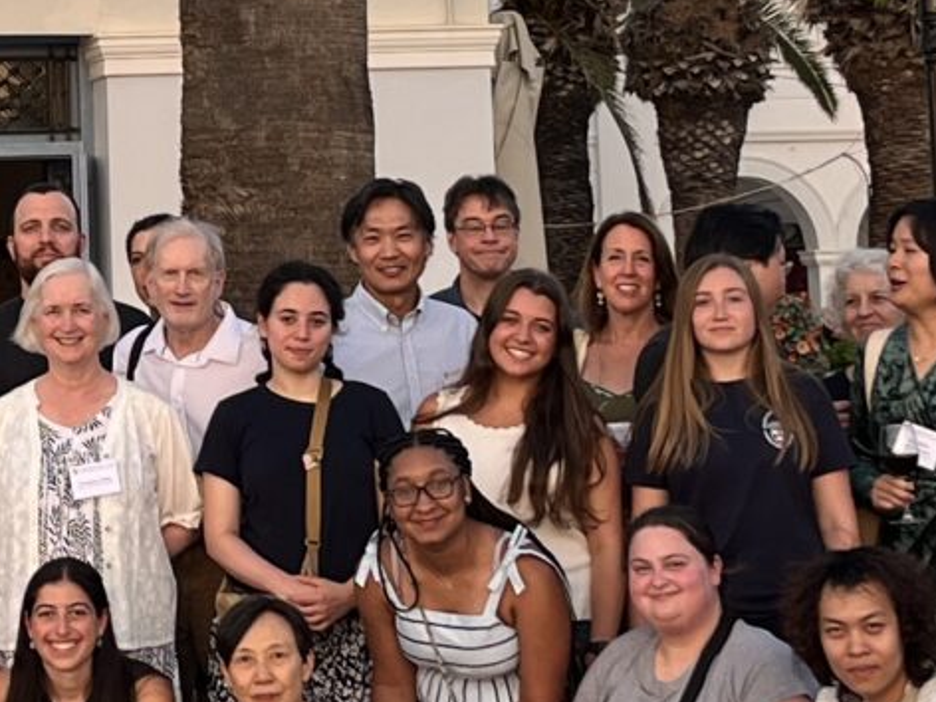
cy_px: -81
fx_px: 3813
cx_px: -2
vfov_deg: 10.4
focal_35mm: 141
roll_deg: +2.2
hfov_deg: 13.8
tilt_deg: +5.8
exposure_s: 1/273
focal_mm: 5.1
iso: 40
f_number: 1.6
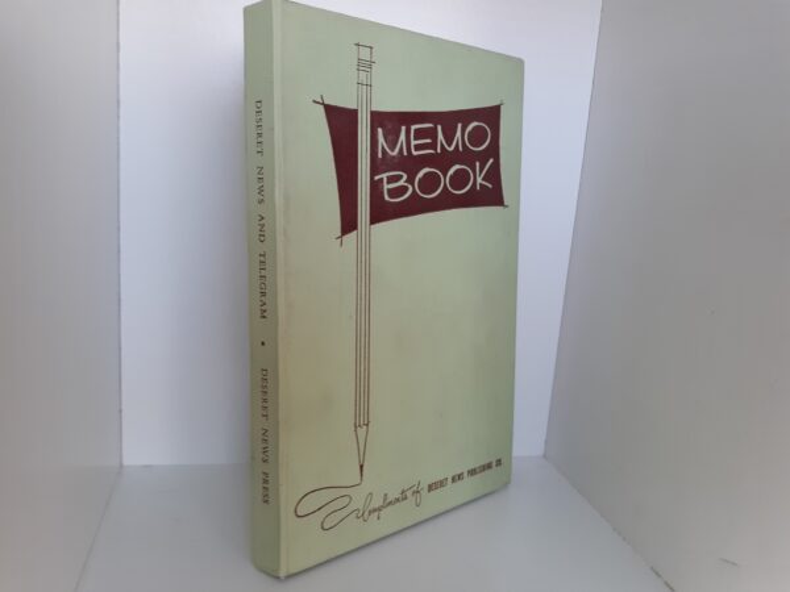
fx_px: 639
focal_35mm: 28
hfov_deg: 63.4
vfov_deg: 49.7
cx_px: 395
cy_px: 296
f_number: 1.7
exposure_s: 1/50
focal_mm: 3.7
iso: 80
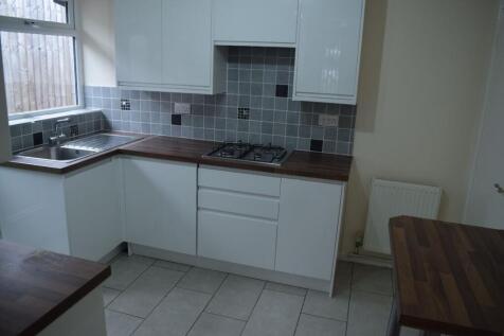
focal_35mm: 27
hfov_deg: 67.4
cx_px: 252
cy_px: 168
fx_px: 378
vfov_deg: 47.9
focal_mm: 18
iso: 400
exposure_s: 1/100
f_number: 5
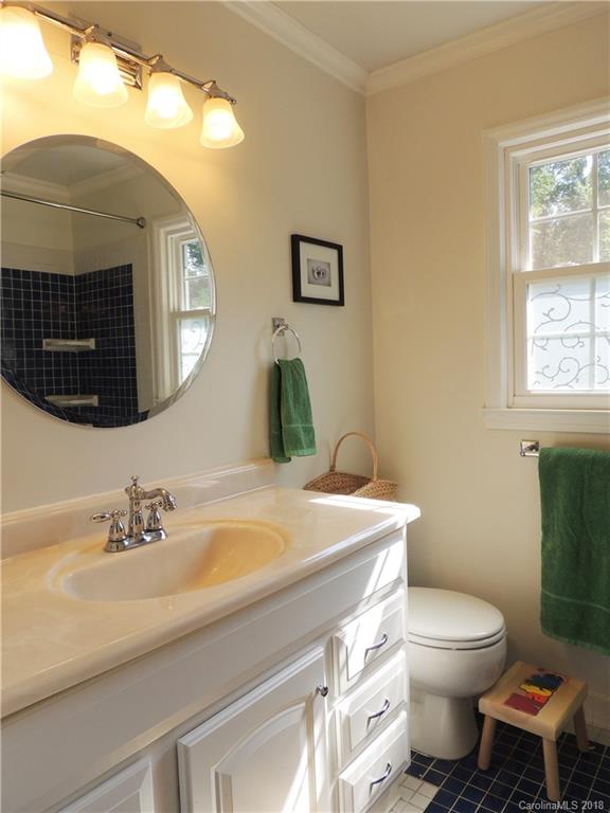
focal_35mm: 24
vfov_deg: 71.6
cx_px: 305
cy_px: 406
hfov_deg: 56.8
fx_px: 564
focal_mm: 4.3
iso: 100
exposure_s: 1/60
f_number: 4.2
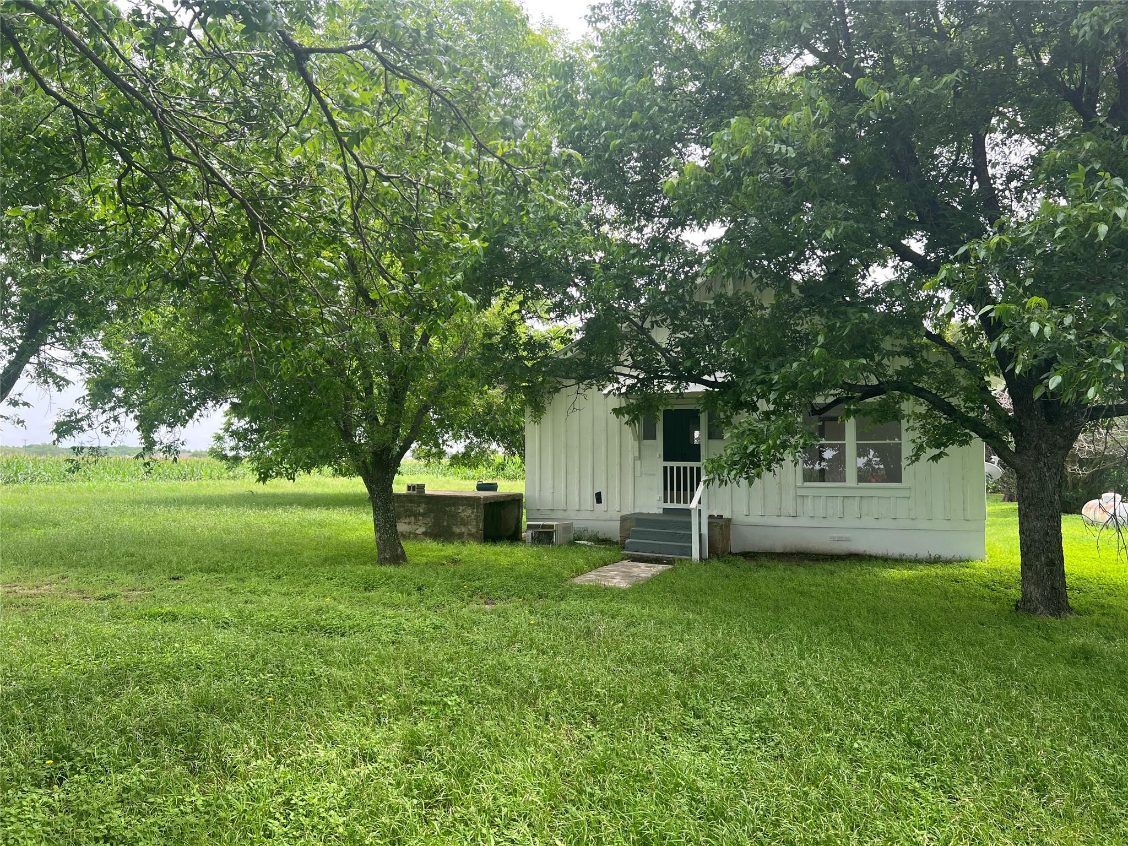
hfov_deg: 67.3
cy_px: 423
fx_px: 847
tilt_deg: +2.3
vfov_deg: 53.1
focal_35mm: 26
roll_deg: -0.4
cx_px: 564
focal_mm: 5.7
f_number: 1.5
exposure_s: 1/687
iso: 50
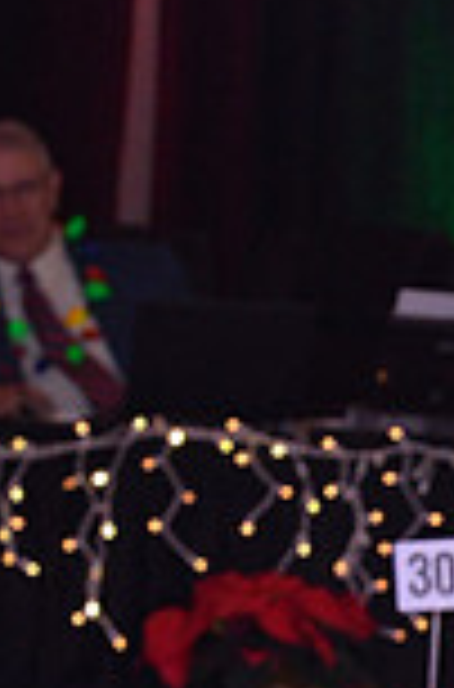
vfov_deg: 3.3
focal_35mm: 627
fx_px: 11941
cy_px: 944
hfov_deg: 2.2
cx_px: 820
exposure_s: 1/250
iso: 2000
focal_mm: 165
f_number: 7.1
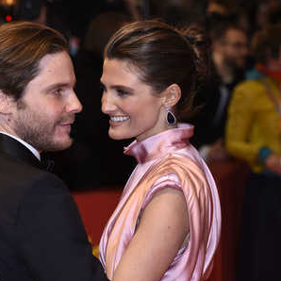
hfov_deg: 12.9
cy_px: 140
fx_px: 1240
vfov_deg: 12.9
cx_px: 86
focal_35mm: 135
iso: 640
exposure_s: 1/400
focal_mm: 70
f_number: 3.2
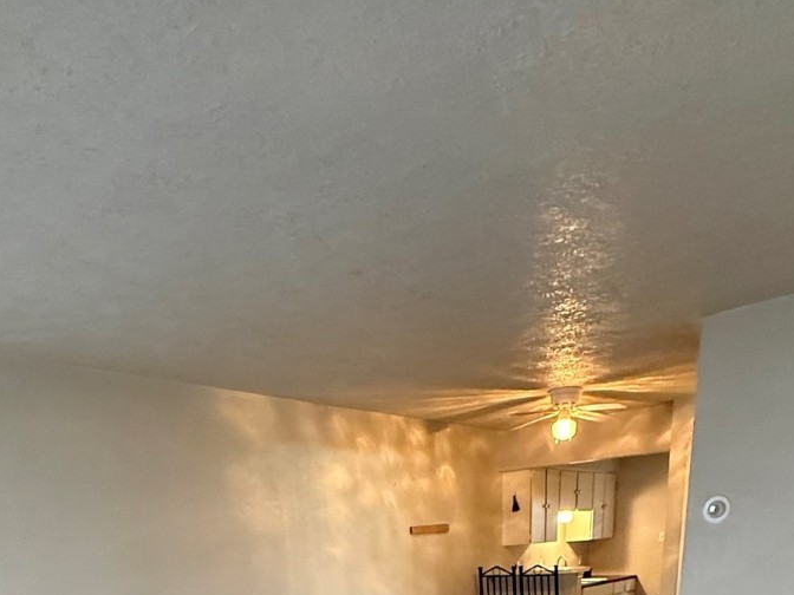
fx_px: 734
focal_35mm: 32
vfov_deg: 31.9
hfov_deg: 56.7
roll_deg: +3.2
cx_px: 357
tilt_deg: -18.7
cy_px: 800
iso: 640
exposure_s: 1/60
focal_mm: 2.22
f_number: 2.2
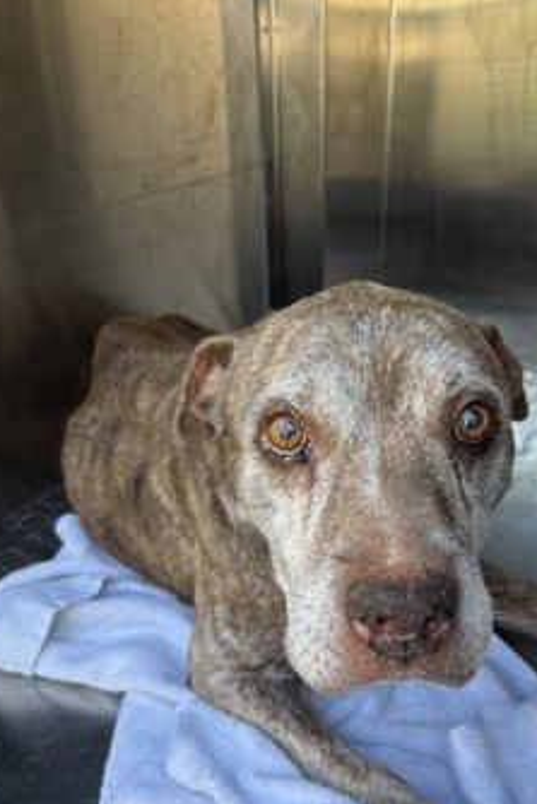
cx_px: 343
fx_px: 760
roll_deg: -3.4
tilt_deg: -28.8
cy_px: 484
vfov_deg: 55.3
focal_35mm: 34
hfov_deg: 38.6
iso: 40
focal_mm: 5.96
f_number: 1.6
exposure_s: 1/121
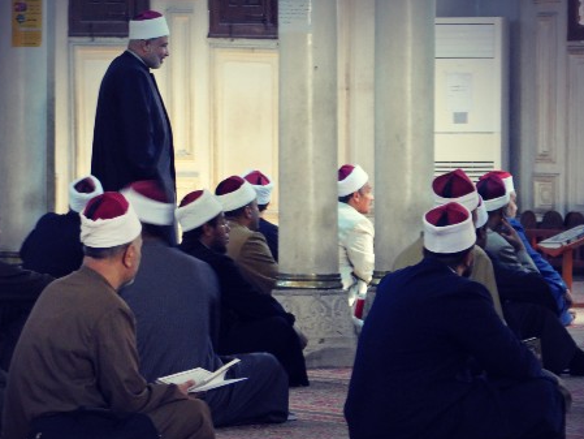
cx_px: 284
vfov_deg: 6.6
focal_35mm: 225
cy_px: 239
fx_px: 3797
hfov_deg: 8.8
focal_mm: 35.9
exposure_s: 1/15
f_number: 5.4
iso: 800
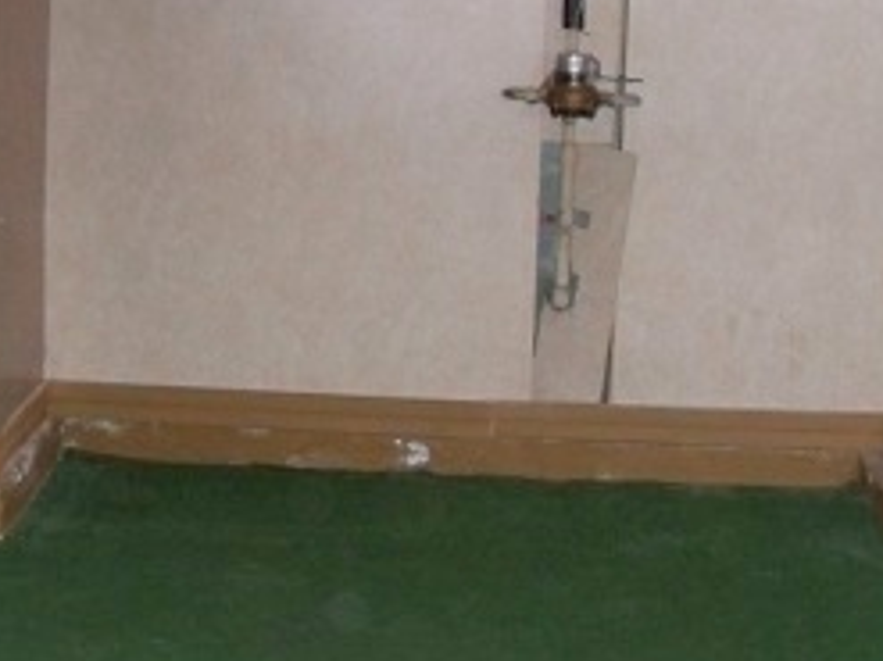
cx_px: 400
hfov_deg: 22.3
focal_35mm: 88
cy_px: 157
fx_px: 2244
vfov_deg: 16.7
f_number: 2.8
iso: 240
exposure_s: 1/45
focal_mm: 6.3
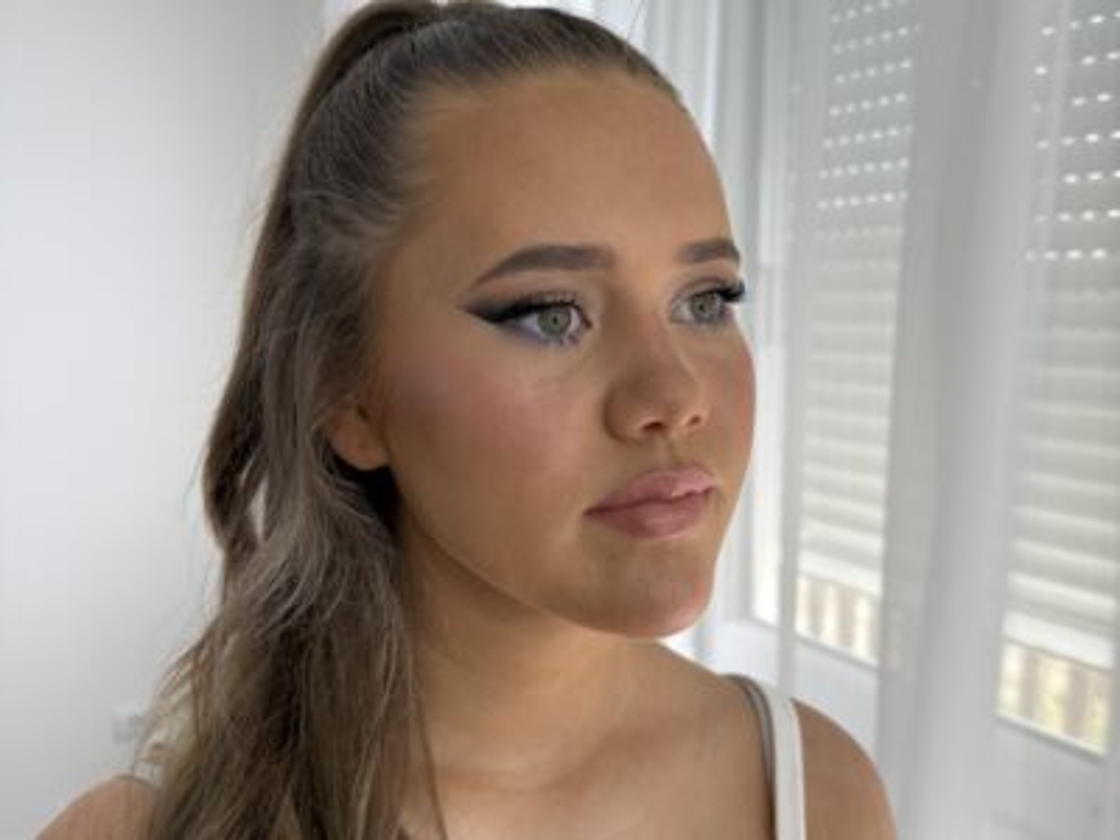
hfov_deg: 71.6
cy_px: 420
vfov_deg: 56.8
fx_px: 777
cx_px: 560
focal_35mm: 24
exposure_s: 1/259
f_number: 1.78
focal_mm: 6.76
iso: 64
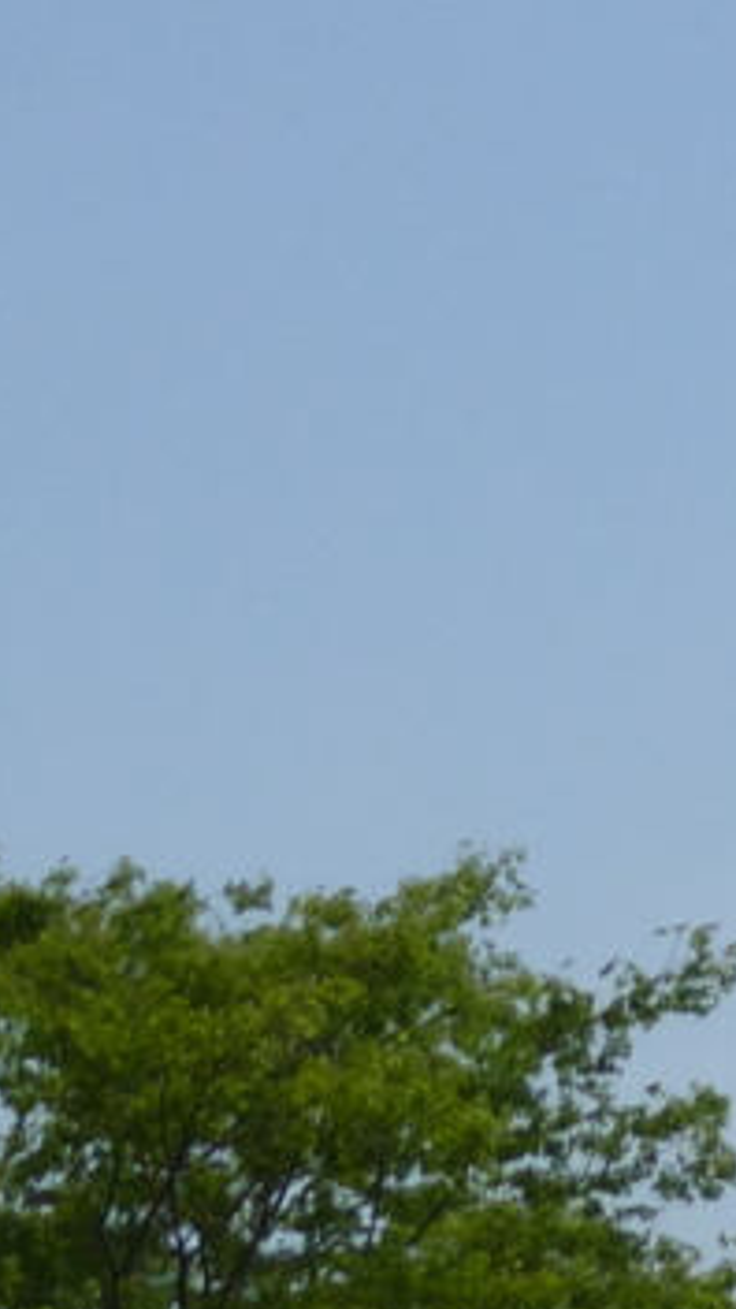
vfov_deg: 9.8
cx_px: 1141
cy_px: 141
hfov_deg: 5.5
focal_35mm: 218
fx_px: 7563
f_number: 4.1
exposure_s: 1/1600
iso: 100
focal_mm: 7.9
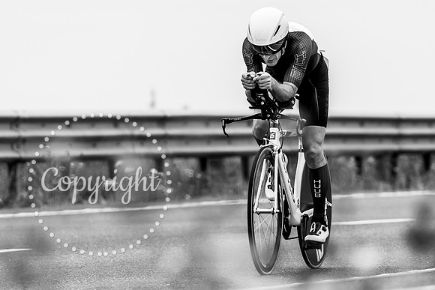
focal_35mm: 452
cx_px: 302
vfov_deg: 3.0
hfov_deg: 4.6
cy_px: 130
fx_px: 5463
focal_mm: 200
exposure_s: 1/800
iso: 100
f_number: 3.5
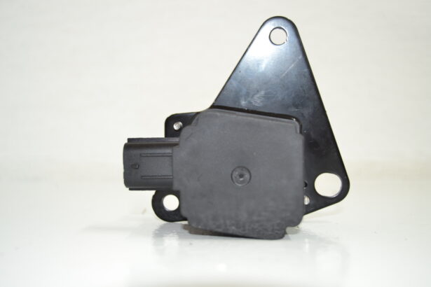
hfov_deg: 49.6
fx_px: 467
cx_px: 216
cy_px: 144
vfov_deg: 34.2
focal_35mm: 39
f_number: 4
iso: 200
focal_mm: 26
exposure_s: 1/10
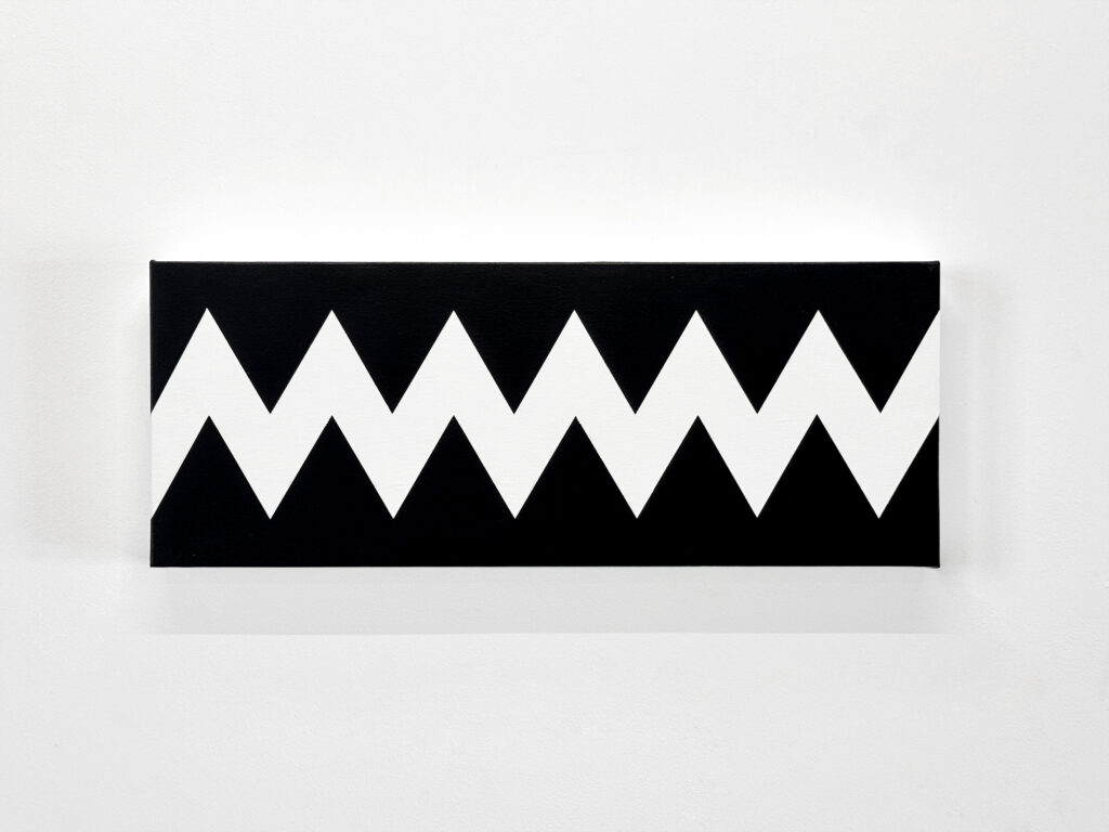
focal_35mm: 48
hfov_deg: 39.7
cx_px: 554
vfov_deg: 30.3
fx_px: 1538
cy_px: 416
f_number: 1.78
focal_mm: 6.76
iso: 64
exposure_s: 1/100
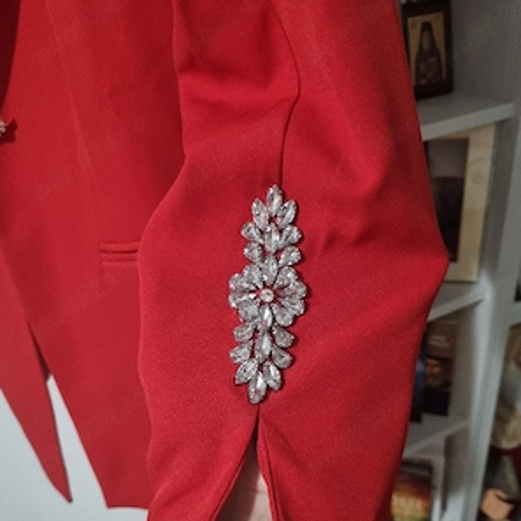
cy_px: 316
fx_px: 528
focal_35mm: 31
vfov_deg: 52.1
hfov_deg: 52.5
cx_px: 261
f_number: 1.8
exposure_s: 1/25
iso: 640
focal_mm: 5.4
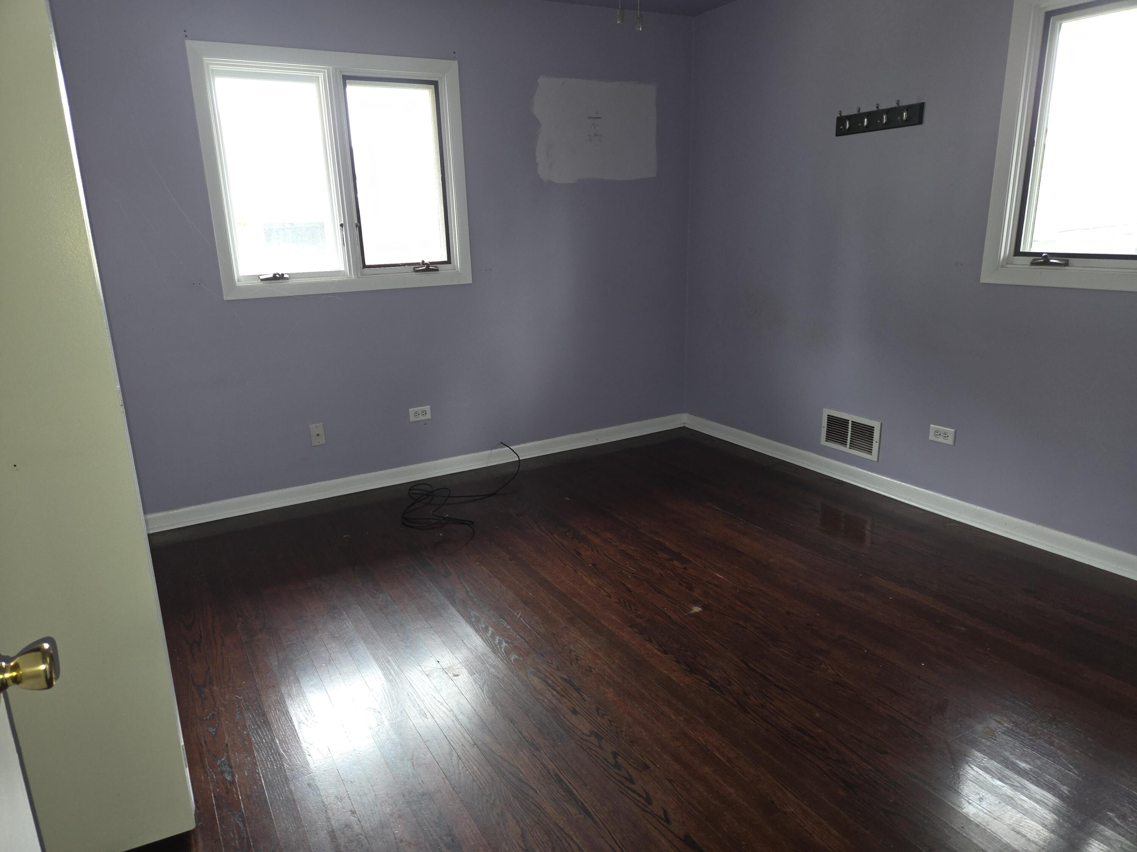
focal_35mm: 23
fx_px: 755
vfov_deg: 58.9
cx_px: 568
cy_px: 426
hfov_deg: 73.9
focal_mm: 5.4
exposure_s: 1/30
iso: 100
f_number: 1.8
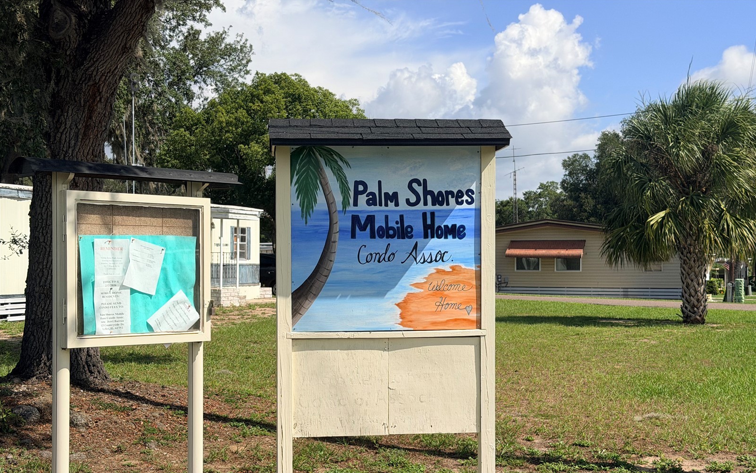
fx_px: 1051
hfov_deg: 39.6
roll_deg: +0.2
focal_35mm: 51
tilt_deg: +0.3
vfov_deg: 25.3
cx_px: 378
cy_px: 283
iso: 64
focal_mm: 6.76
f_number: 1.78
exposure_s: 1/7143
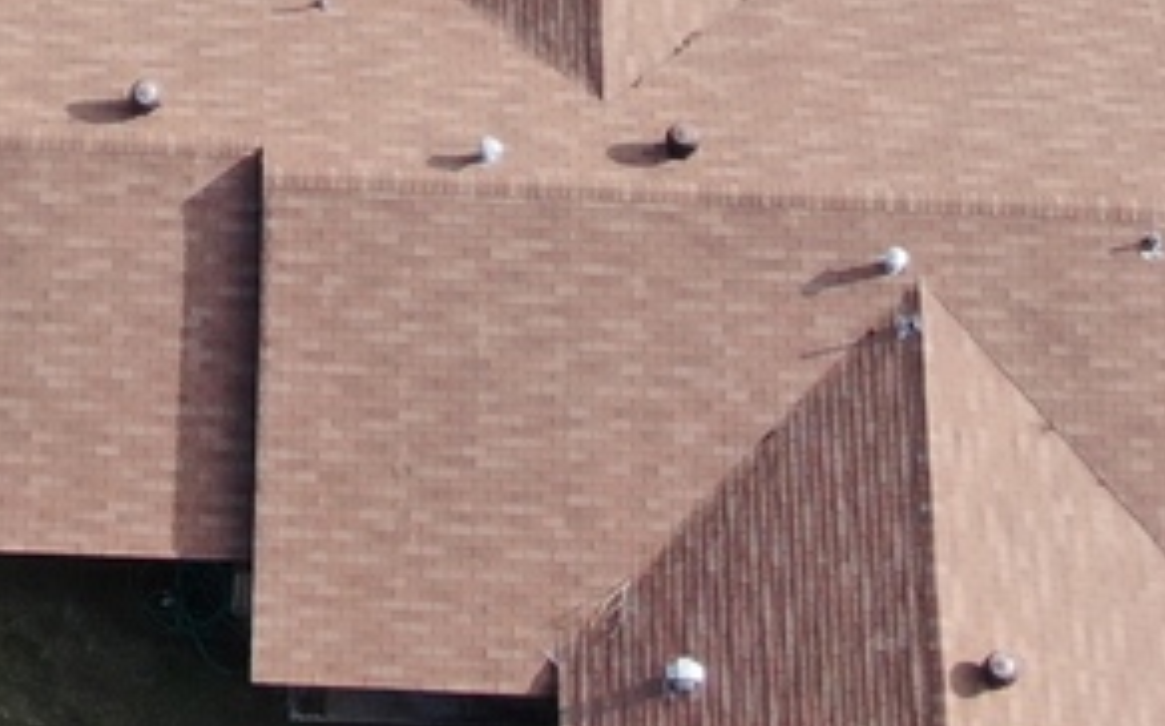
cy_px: -690
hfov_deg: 13.1
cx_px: -24
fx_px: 4981
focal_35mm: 157
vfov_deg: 8.0
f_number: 3.1
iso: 100
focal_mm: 5.22
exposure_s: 1/320
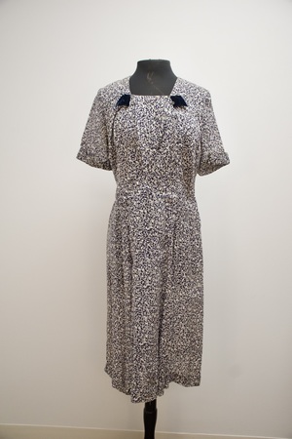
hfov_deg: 40.0
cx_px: 146
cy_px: 220
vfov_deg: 57.2
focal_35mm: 33
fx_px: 401
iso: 1600
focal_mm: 22
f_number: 3.5
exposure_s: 1/200
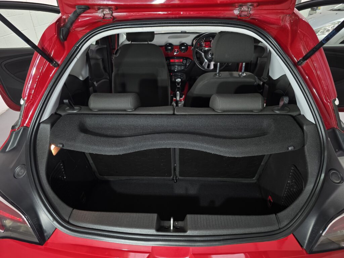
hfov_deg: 73.9
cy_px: 129
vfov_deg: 58.9
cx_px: 172
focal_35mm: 23
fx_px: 229
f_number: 1.7
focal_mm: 6.3
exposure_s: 1/100
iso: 200
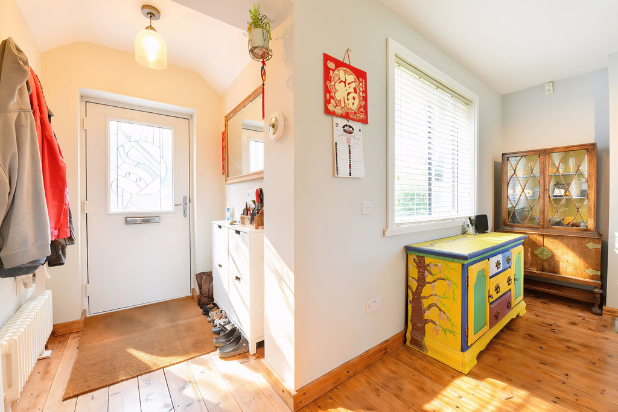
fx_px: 240
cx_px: 309
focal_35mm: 14
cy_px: 206
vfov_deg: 81.2
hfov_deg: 104.2
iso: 250
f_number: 8
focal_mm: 14
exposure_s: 1/15
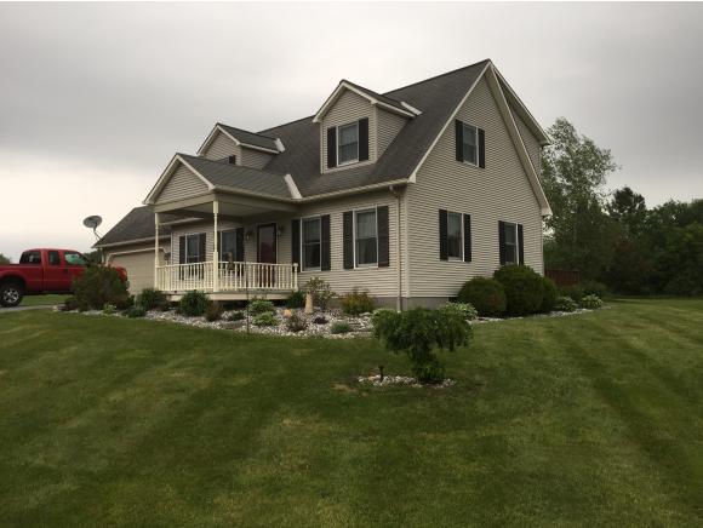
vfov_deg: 48.3
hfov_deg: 61.6
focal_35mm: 29
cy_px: 264
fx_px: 589
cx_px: 352
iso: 32
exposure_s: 1/144
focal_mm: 4.15
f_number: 2.2
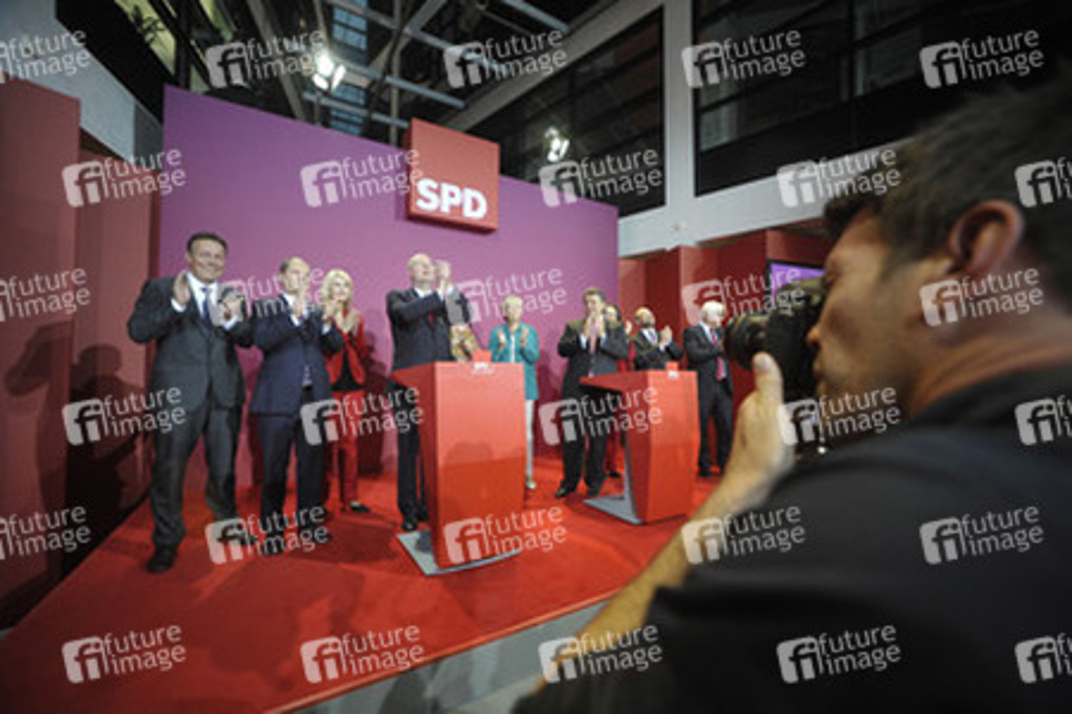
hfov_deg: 104.3
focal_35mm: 14
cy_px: 357
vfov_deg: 81.2
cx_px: 536
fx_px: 417
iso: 1600
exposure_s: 1/200
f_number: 3.2
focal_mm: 14
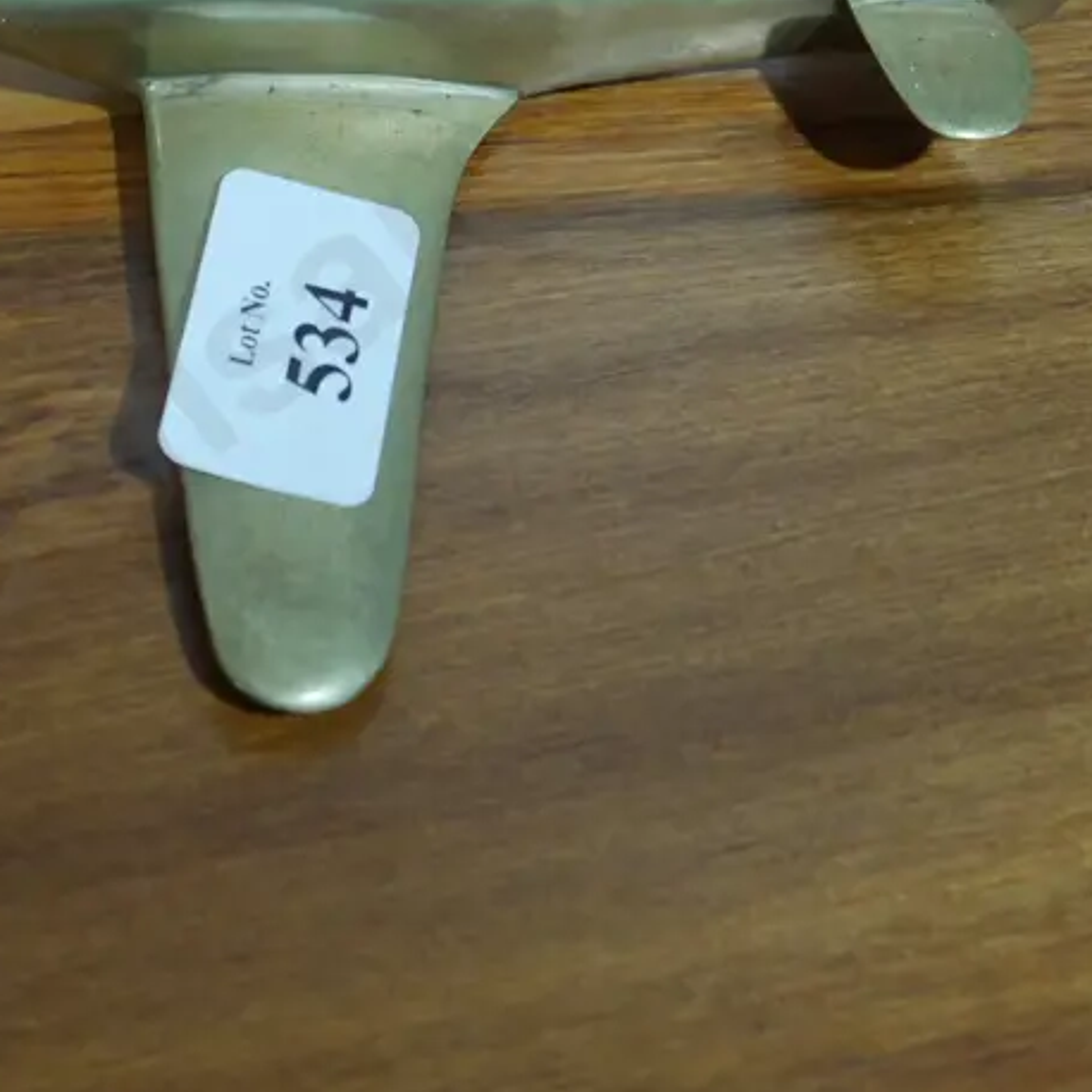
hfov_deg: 20.9
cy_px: 205
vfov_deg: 20.6
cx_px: 460
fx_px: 2962
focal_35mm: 83
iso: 1000
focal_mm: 21
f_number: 4.6
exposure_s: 1/125
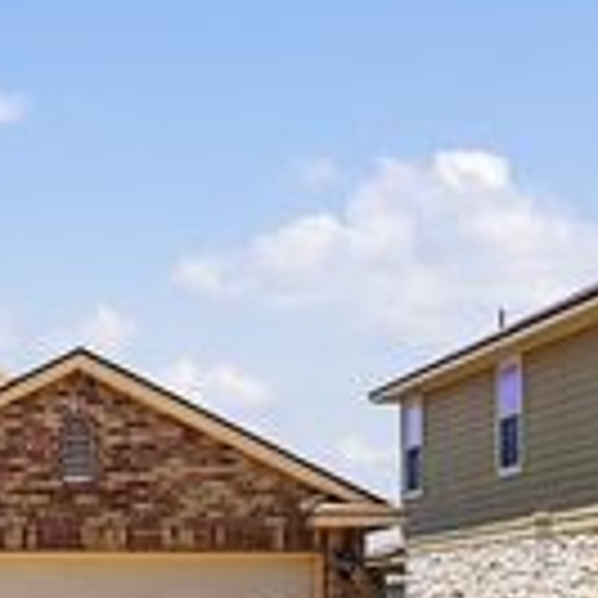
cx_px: -216
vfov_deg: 15.6
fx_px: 2130
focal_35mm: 109
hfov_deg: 15.1
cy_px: 654
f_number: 8
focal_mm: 34
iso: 100
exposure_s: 1/50
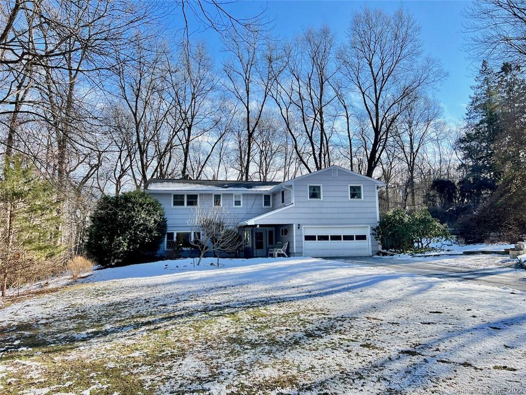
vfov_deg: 53.1
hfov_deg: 67.3
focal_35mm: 26
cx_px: 263
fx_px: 395
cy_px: 198
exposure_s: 1/1068
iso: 50
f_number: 1.5
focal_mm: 5.7
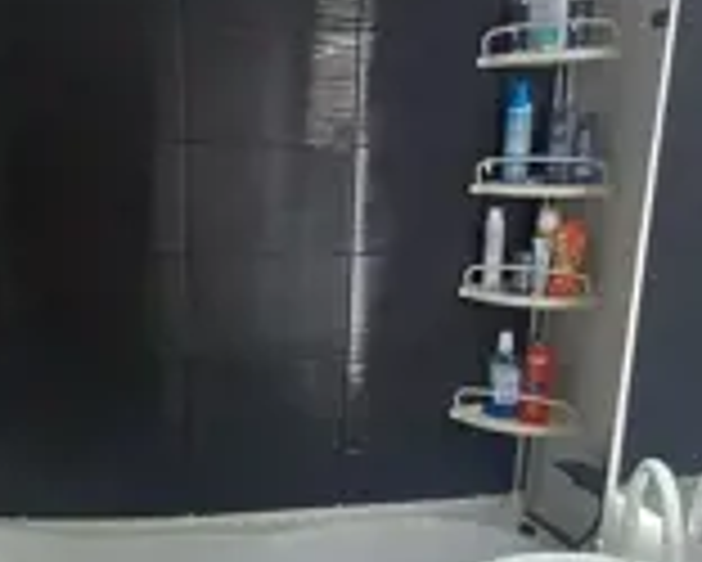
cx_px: 270
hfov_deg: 45.4
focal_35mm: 40
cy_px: 418
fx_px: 832
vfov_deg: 36.5
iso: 160
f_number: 2.2
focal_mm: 1.64
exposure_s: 1/50
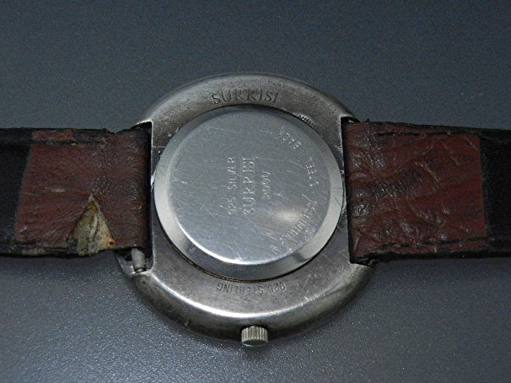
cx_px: 258
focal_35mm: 94
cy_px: 195
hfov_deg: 20.9
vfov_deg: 15.7
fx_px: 1387
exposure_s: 1/30
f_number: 8.8
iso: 800
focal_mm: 16
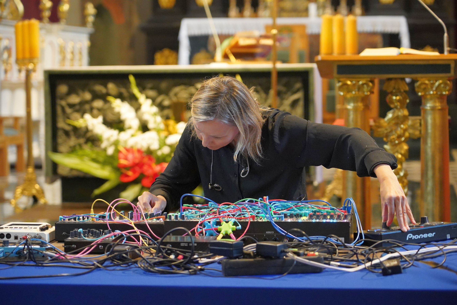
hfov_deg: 19.6
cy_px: 152
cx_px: 228
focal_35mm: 104
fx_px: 1320
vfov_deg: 13.2
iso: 6400
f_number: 4
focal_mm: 104
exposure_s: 1/100
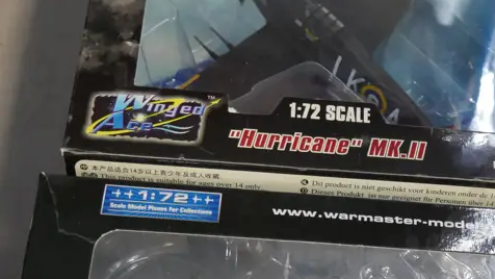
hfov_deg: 27.8
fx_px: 985
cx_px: 372
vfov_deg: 15.4
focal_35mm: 75
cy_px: 357
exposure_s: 1/60
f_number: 3.6
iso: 1600
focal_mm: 16
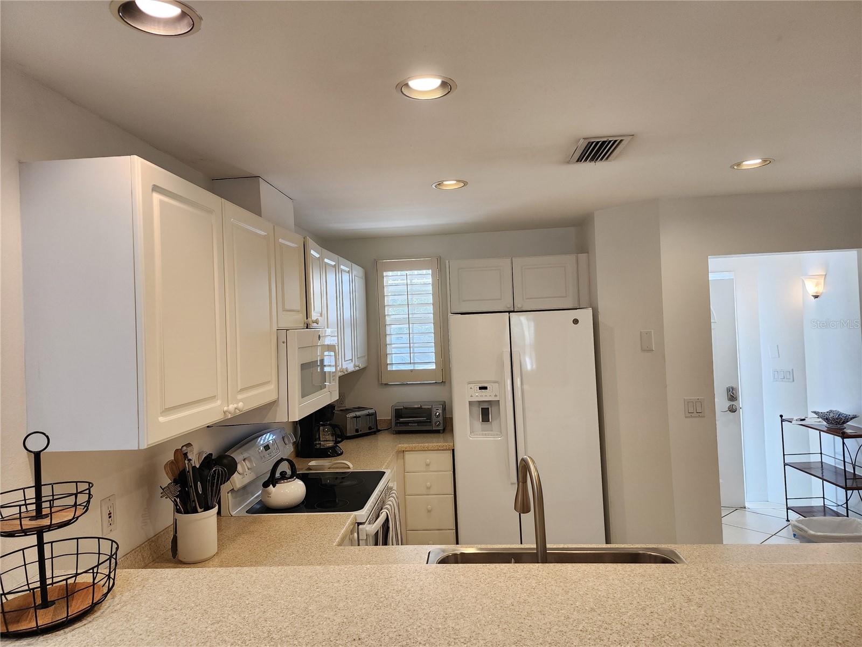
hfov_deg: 73.9
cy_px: 324
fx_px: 573
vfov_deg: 58.9
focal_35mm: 23
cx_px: 431
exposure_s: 1/120
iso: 200
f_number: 1.8
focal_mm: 6.4
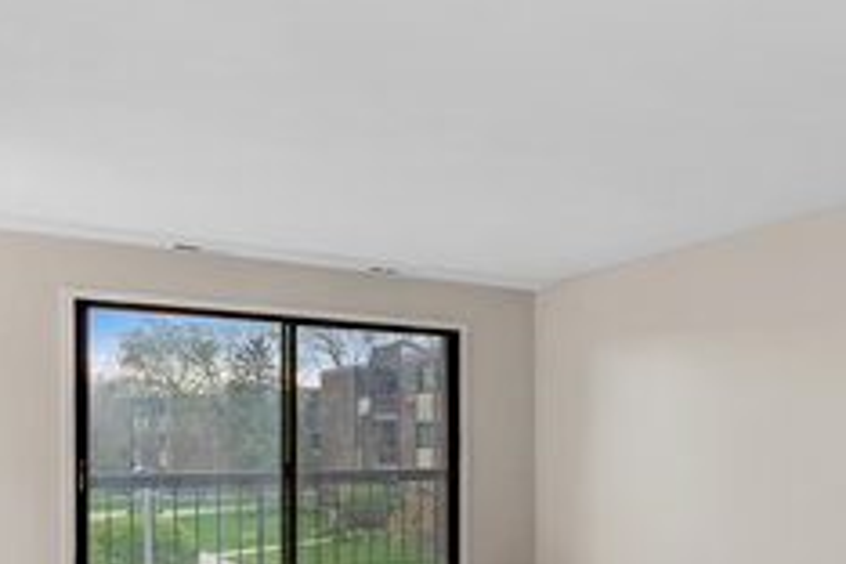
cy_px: 456
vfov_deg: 34.8
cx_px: 676
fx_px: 869
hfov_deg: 48.9
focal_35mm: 37
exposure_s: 1/8
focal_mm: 12
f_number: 8
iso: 250
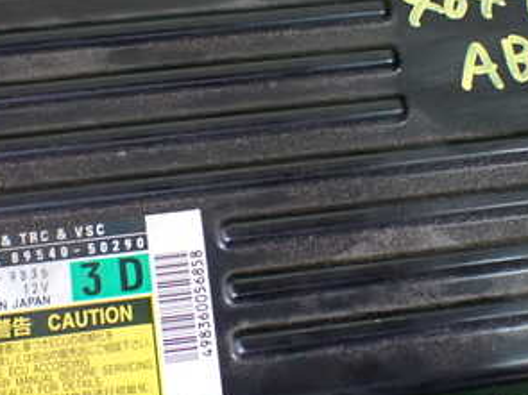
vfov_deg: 24.0
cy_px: 152
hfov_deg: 31.7
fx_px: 930
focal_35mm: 61
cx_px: 285
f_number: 2.3
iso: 800
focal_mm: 5.4
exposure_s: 1/40
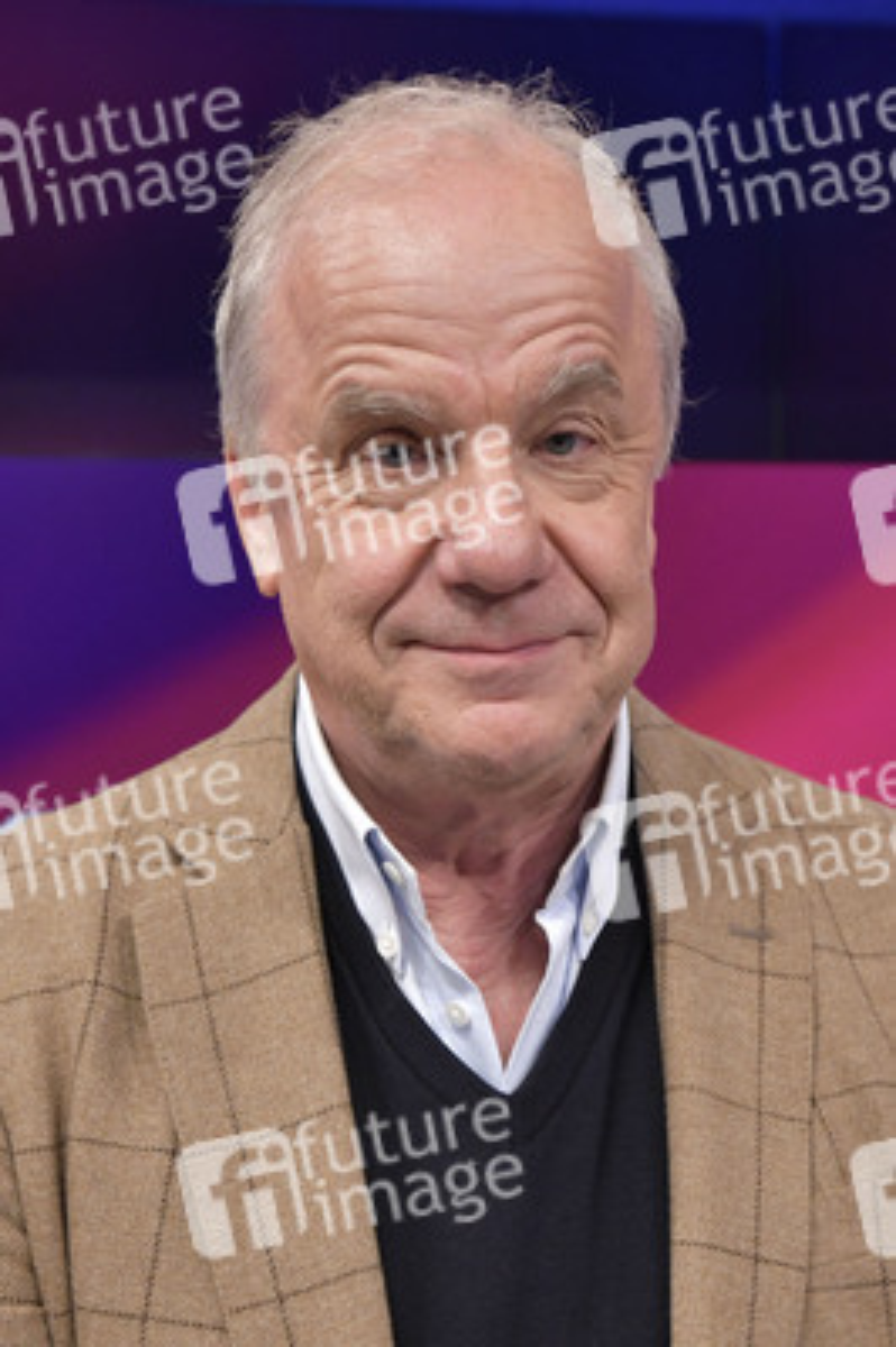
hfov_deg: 30.5
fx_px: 1645
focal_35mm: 44
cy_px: 674
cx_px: 448
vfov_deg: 44.5
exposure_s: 1/200
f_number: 5.6
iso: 2500
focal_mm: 44
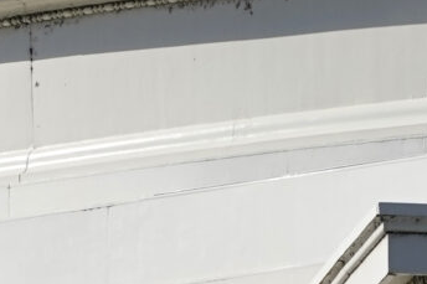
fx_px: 19252
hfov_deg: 1.3
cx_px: 392
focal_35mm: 1624
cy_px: -729
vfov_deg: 0.8
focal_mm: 218
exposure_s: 1/1600
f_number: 8
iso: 250
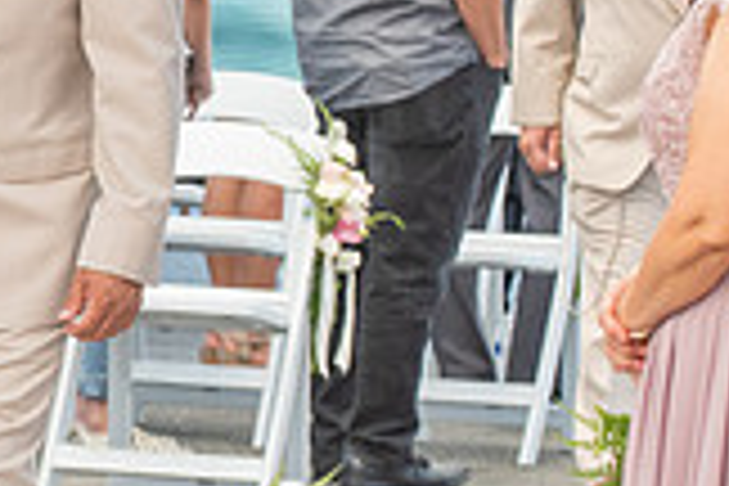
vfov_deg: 3.3
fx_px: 8423
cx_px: -198
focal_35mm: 416
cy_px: 191
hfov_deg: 4.9
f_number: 5.6
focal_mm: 116
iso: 640
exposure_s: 1/125
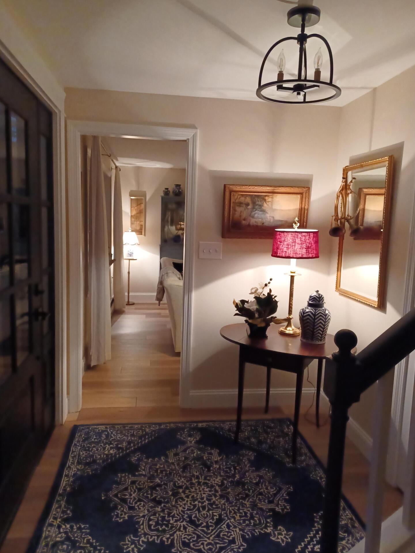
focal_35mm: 26
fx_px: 416
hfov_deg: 53.1
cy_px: 278
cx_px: 207
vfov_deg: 67.3
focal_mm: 4.6
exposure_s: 1/20
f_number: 1.8
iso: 1000
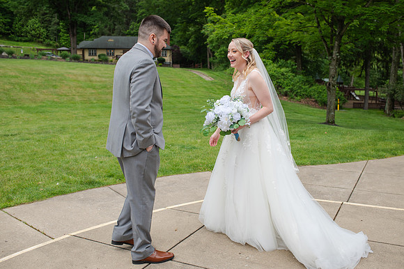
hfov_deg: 53.2
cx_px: 208
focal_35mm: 36
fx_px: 404
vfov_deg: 36.8
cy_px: 131
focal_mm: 35
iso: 100
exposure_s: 1/500
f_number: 3.5
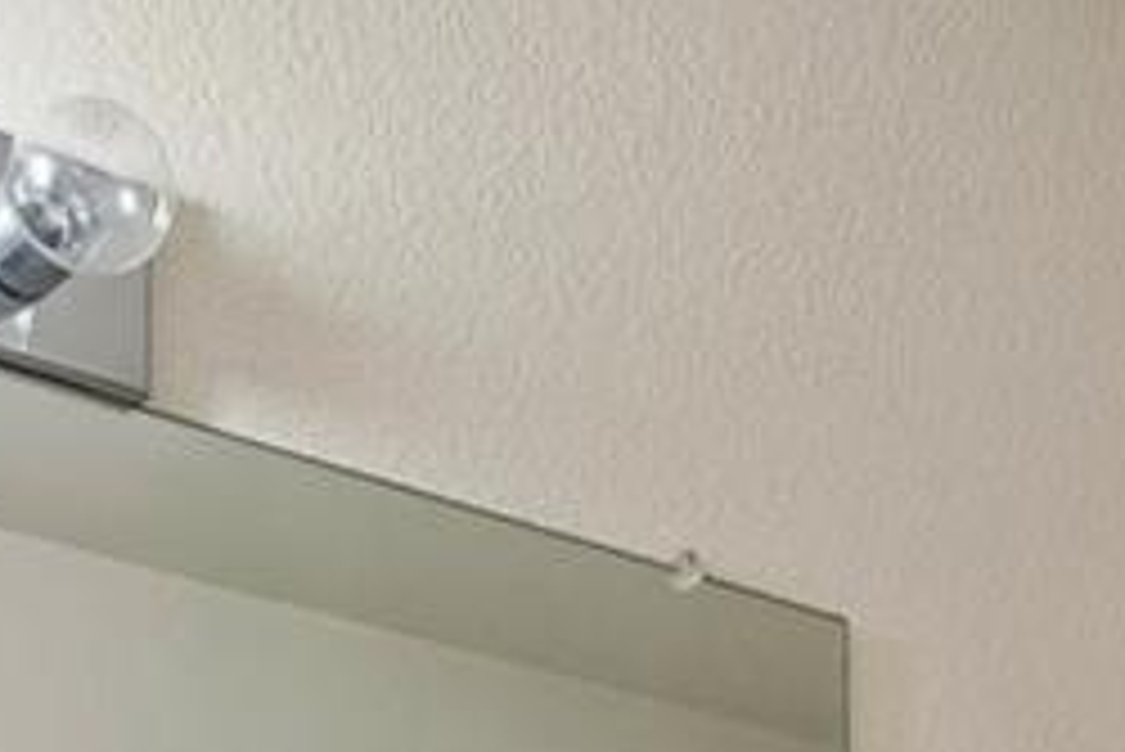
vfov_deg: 12.3
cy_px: 1599
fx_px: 3002
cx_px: 868
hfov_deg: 21.0
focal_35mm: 96
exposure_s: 1/10
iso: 320
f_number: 9
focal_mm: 10
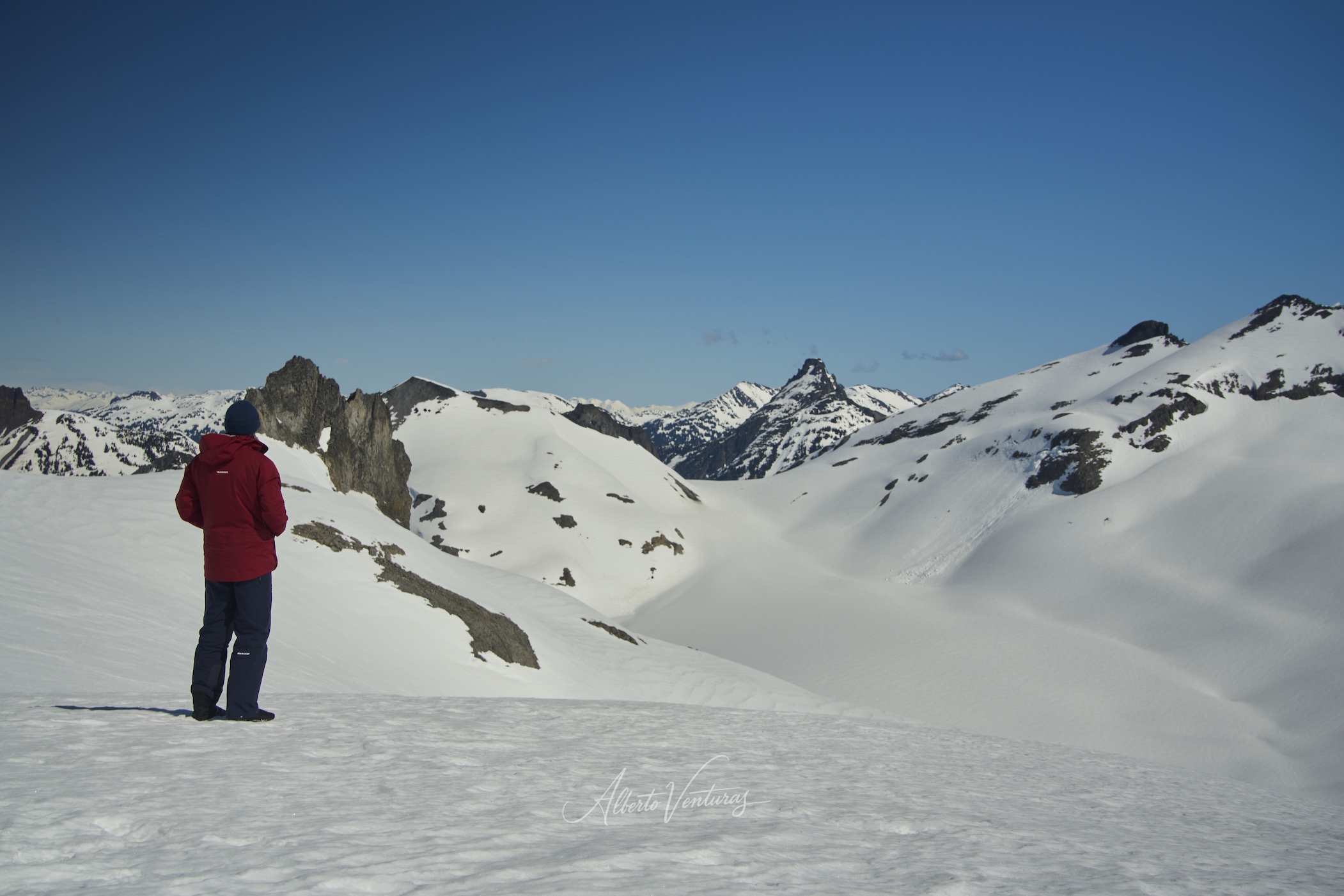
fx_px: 1456
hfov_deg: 49.5
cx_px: 672
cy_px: 448
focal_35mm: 39
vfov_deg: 34.2
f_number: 7.1
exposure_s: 1/100
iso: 80
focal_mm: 39
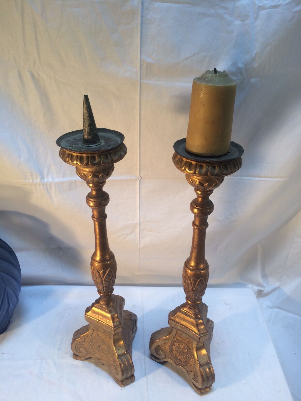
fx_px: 336
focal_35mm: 29
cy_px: 200
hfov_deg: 48.2
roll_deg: +1.3
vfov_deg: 61.7
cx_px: 150
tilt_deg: -31.1
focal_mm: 4.15
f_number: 2.2
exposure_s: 1/50
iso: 50
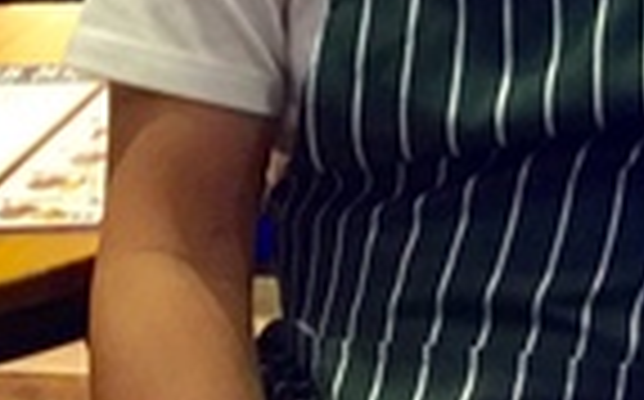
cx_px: 1018
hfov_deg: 13.0
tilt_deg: -6.6
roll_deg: -0.8
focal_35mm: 151
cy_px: -357
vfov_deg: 8.3
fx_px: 2647
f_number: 2.2
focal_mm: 4.15
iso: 125
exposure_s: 1/15
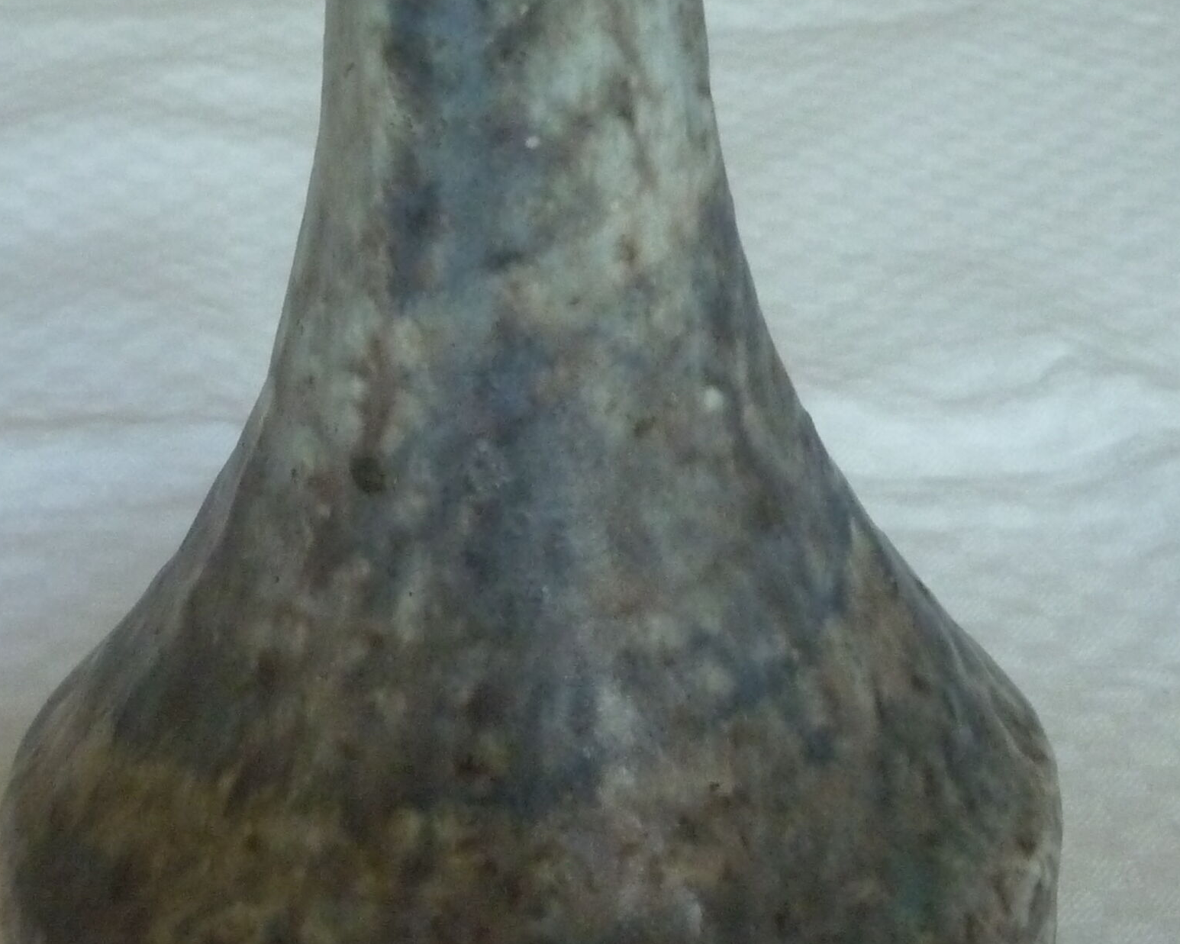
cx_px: 650
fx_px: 2654
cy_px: 404
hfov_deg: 25.1
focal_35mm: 76
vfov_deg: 20.2
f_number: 2.8
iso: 400
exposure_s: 1/25
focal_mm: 5.5
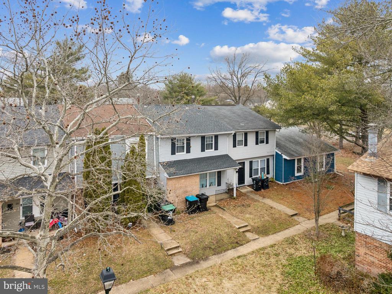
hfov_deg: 71.6
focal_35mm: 24
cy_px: 147
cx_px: 196
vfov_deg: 56.8
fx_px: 272
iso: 180
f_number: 2.8
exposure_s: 1/1000
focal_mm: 12.3
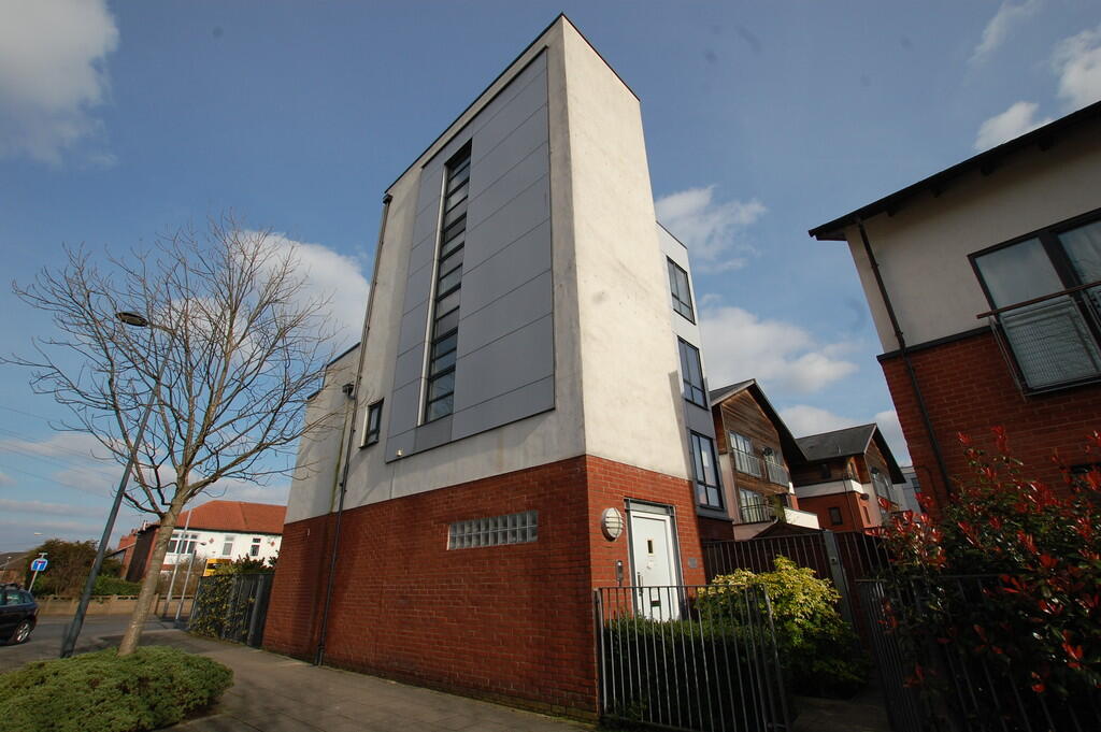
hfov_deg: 100.4
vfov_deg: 77.2
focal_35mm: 15
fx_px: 458
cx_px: 550
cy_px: 366
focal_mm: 10
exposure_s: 1/400
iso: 200
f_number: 10
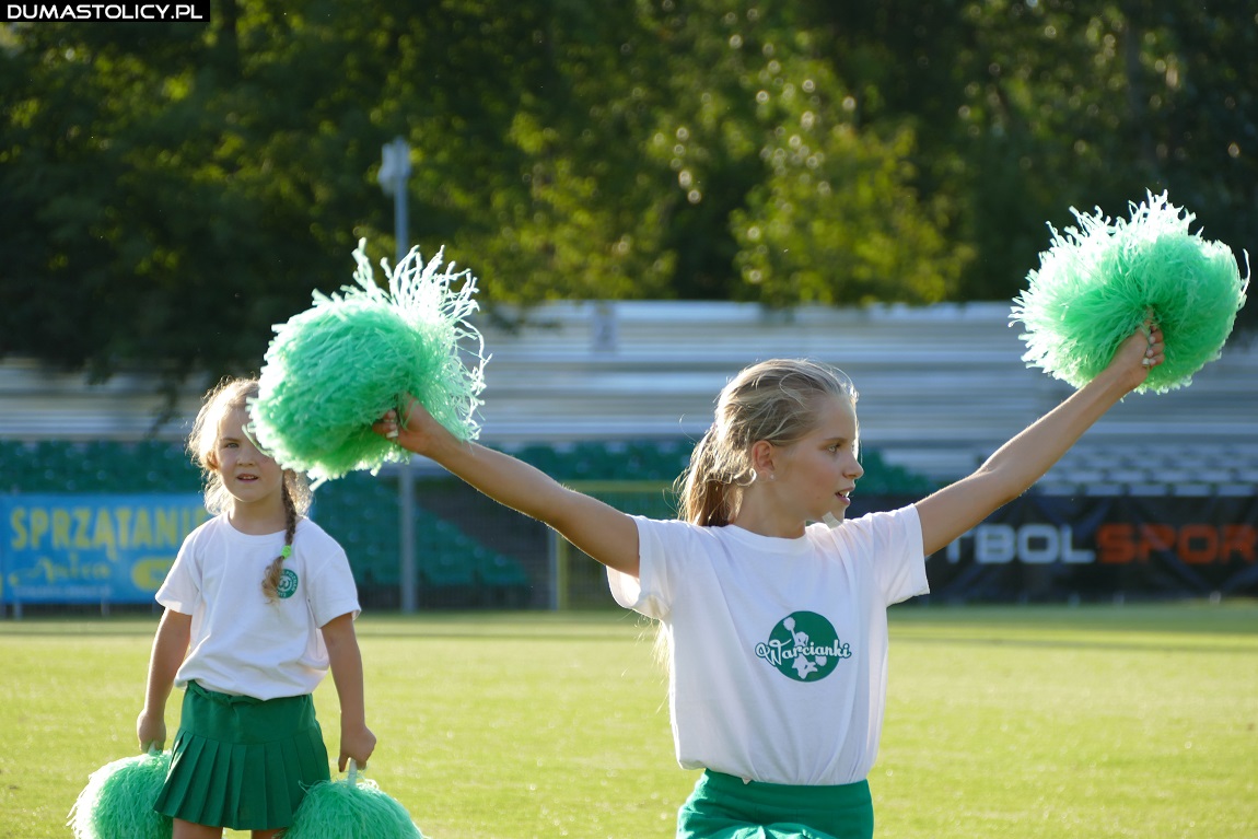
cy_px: 420
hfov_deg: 8.2
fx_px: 8737
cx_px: 629
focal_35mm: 250
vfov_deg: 5.5
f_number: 4
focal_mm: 91.1
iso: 160
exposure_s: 1/500
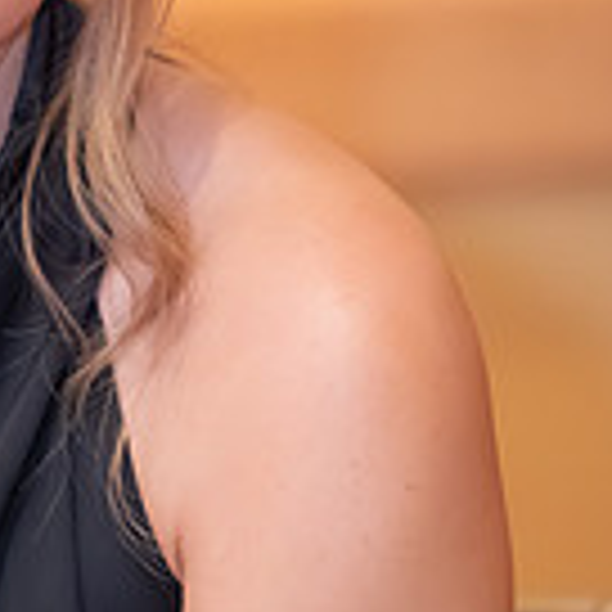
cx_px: -38
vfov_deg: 3.1
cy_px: 171
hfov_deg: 3.1
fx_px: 11201
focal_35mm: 560
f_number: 2.8
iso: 8000
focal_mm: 200
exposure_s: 1/100
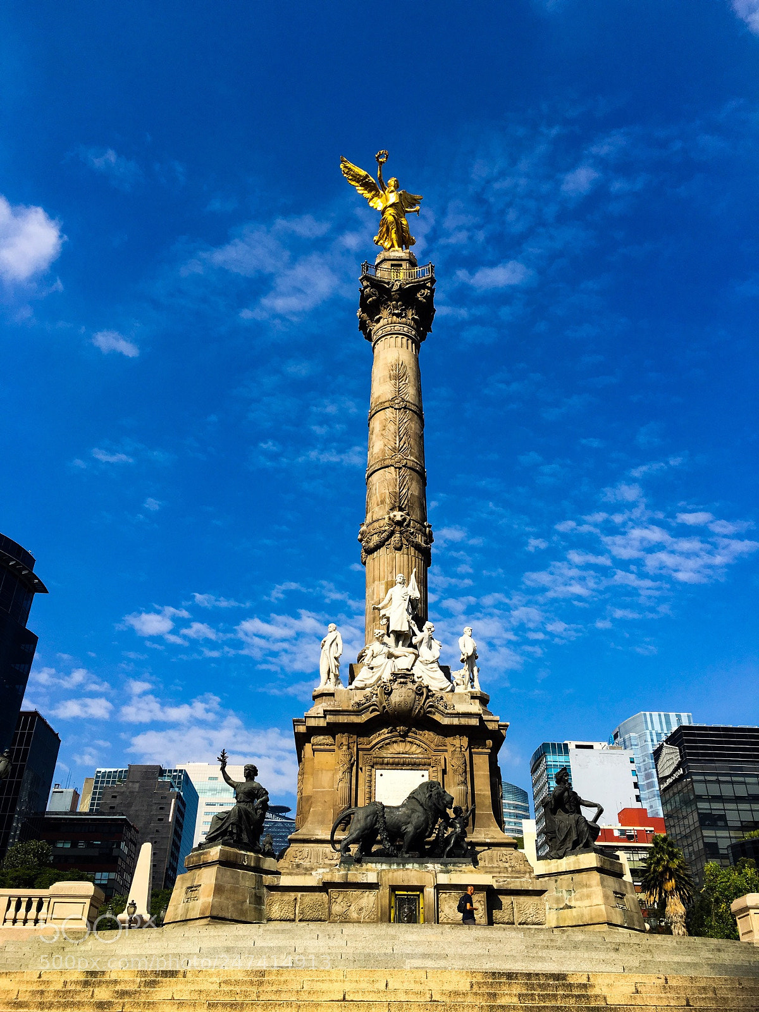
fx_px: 848
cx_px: 380
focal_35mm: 29
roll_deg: -1.0
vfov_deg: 61.7
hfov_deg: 48.2
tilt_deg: +33.2
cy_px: 506
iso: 25
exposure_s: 1/1508
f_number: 2.2
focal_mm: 4.15
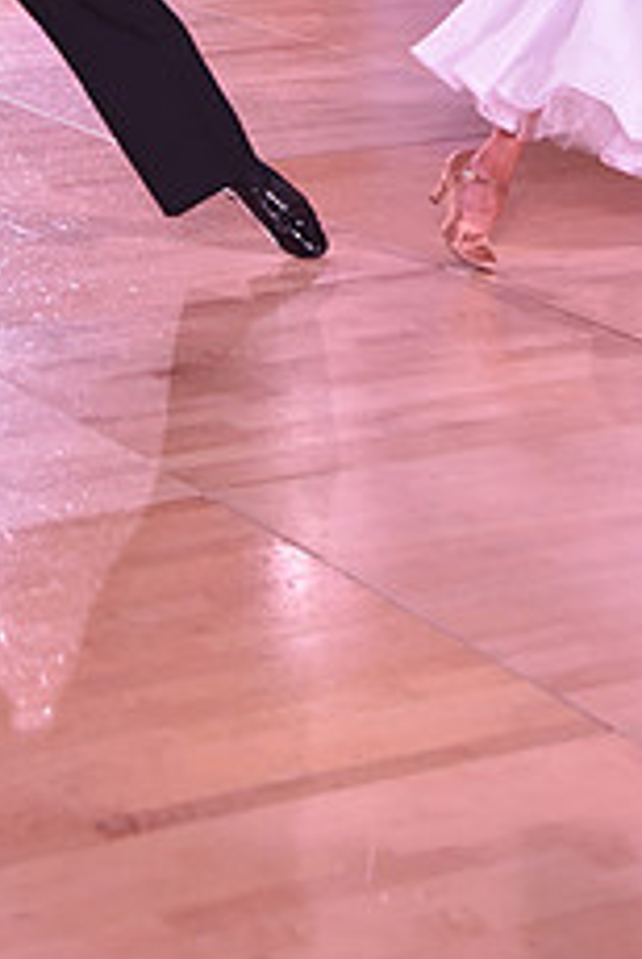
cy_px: -213
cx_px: 336
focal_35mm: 126
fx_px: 3360
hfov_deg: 10.9
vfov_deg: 15.6
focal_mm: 50
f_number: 4.5
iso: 1250
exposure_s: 1/250
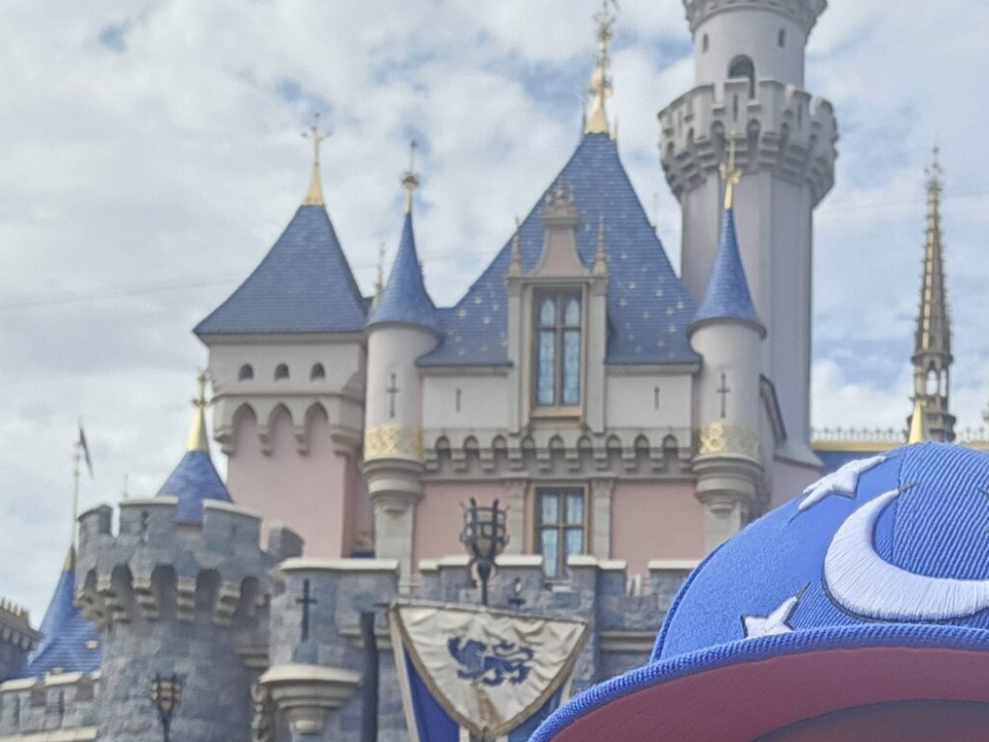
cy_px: 903
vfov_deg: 21.5
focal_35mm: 63
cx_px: 806
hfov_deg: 29.9
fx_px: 1800
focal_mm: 3.3
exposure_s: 1/330
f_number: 2.2
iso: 25
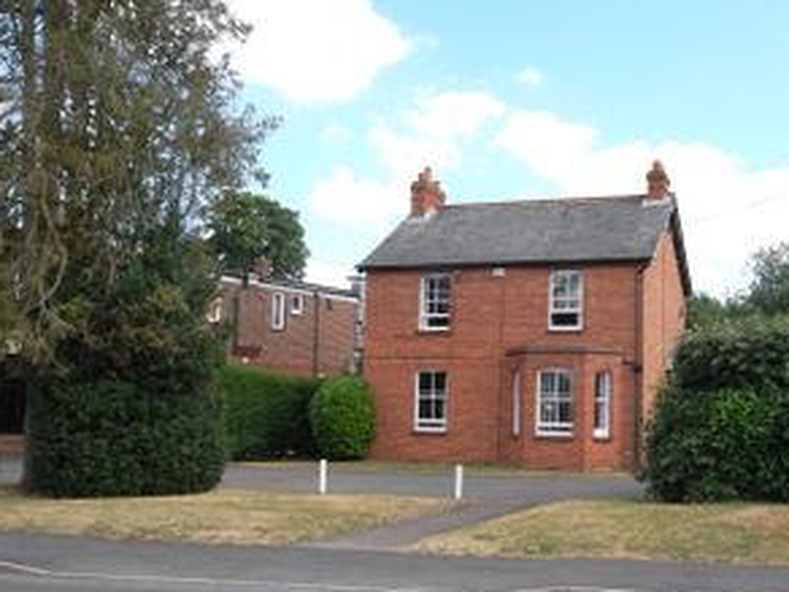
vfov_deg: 38.6
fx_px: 843
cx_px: 527
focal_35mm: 37
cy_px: 316
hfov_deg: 49.3
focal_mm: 4.9
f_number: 3.5
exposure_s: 1/300
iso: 80
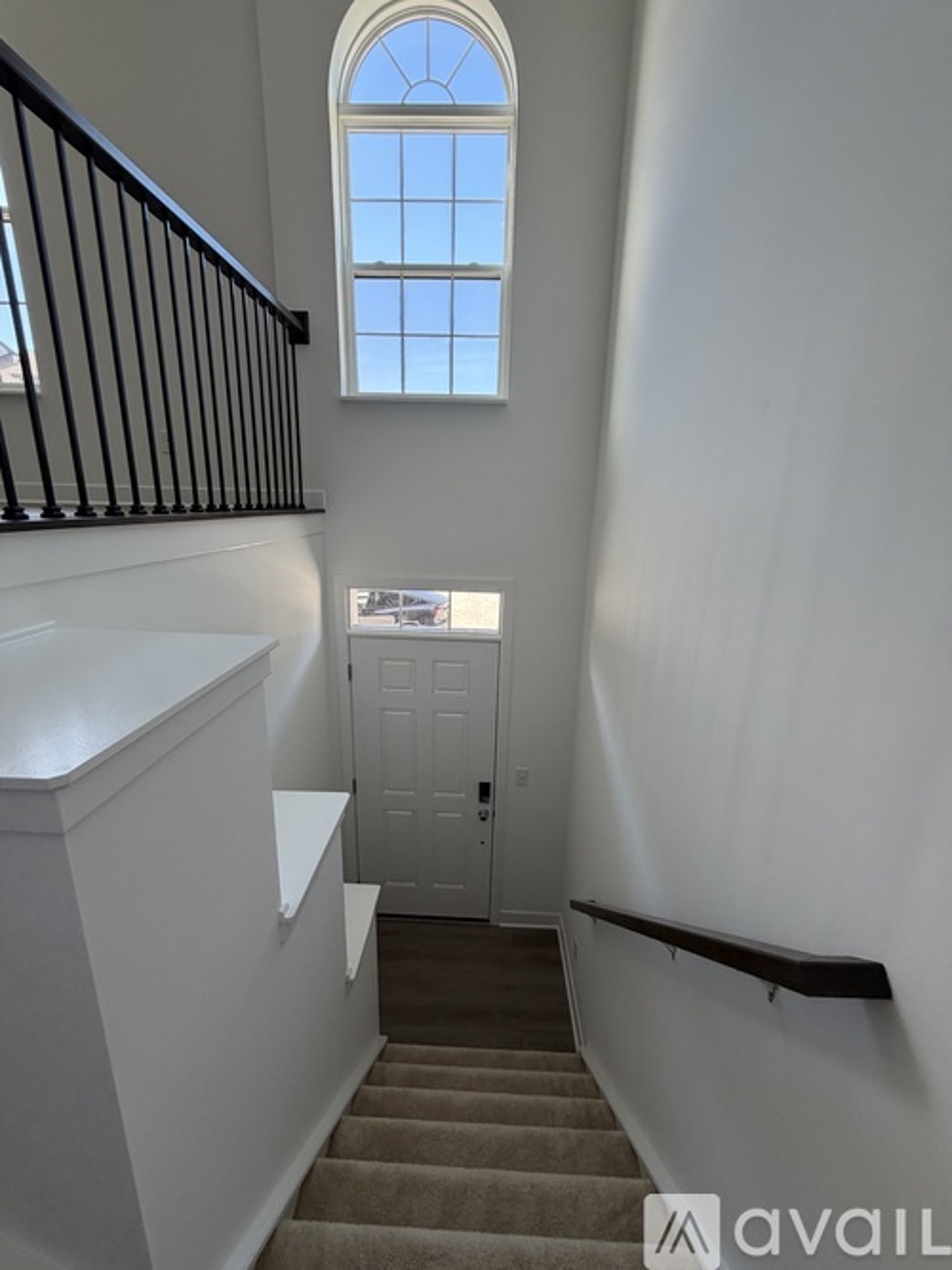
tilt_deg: -14.7
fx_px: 514
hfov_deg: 85.7
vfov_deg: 102.1
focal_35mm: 14
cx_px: 476
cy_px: 635
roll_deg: +0.1
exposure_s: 1/121
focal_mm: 2.22
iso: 125
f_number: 2.2
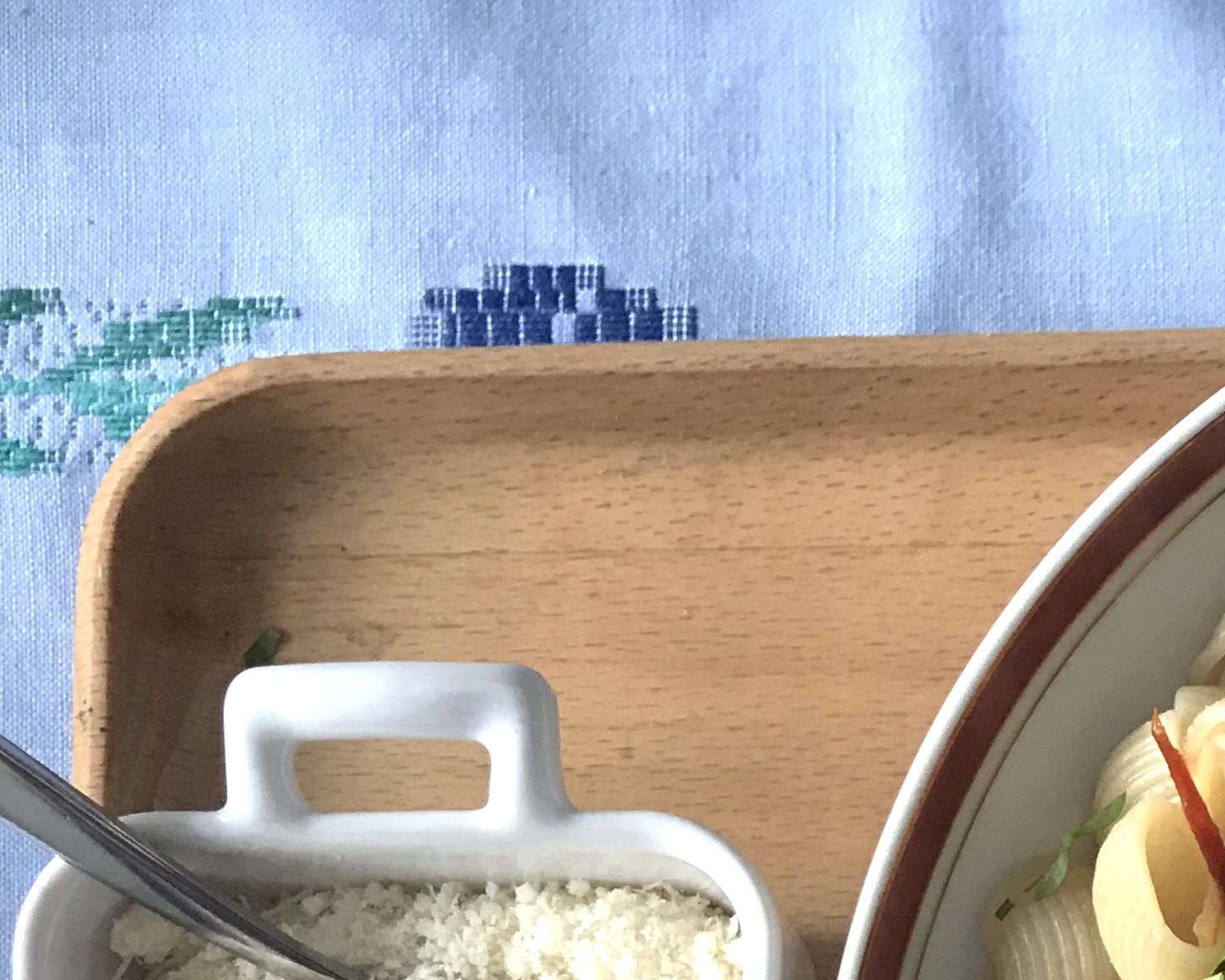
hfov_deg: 23.2
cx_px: 1418
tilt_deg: -86.3
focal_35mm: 76
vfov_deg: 19.0
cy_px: 1205
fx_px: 2755
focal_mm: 3.99
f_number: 1.8
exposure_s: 1/17
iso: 40
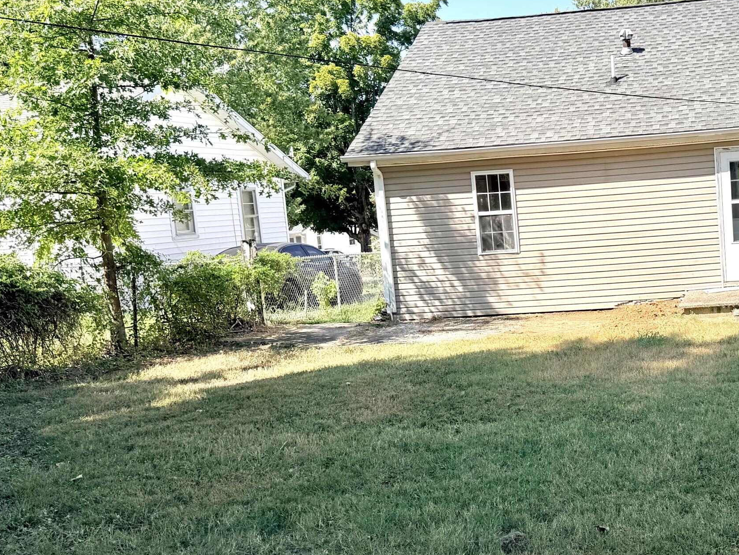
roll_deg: +3.8
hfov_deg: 40.8
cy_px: 286
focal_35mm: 43
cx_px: 651
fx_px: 918
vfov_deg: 33.6
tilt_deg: -5.8
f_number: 1.78
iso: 80
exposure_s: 1/2907
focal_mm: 6.76
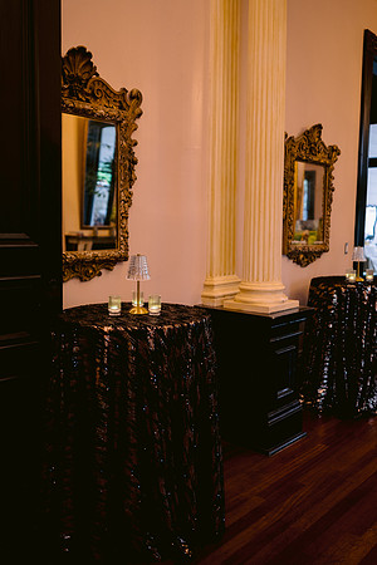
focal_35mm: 35
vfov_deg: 54.4
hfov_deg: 37.9
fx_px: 550
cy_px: 282
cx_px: 188
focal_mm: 35
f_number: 1.8
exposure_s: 1/60
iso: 800
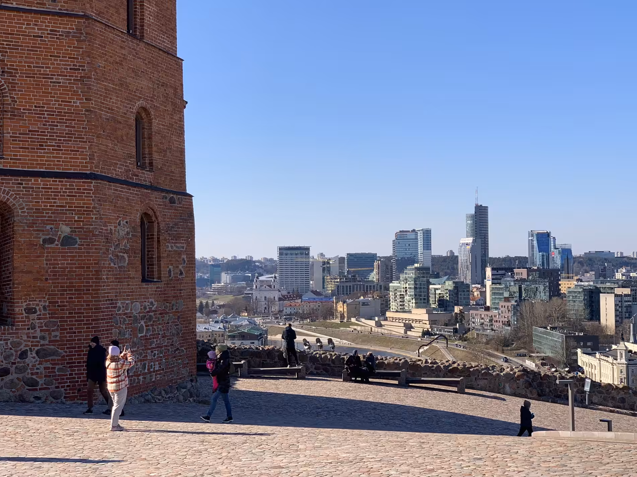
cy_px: 222
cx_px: 316
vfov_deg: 26.1
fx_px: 1030
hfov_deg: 34.4
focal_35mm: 56
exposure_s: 1/1142
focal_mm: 6
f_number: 2.4
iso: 16
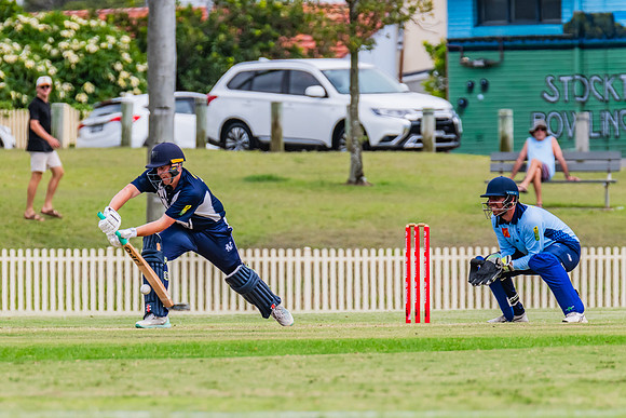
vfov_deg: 2.3
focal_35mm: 588
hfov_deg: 3.5
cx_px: 255
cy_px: 216
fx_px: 10223
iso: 800
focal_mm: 460
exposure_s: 1/2000
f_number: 8
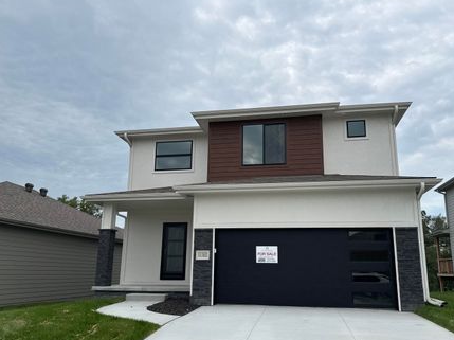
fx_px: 367
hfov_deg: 63.5
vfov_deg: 49.6
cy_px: 190
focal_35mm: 28
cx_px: 230
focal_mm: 6.76
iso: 80
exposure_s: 1/5714
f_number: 1.78
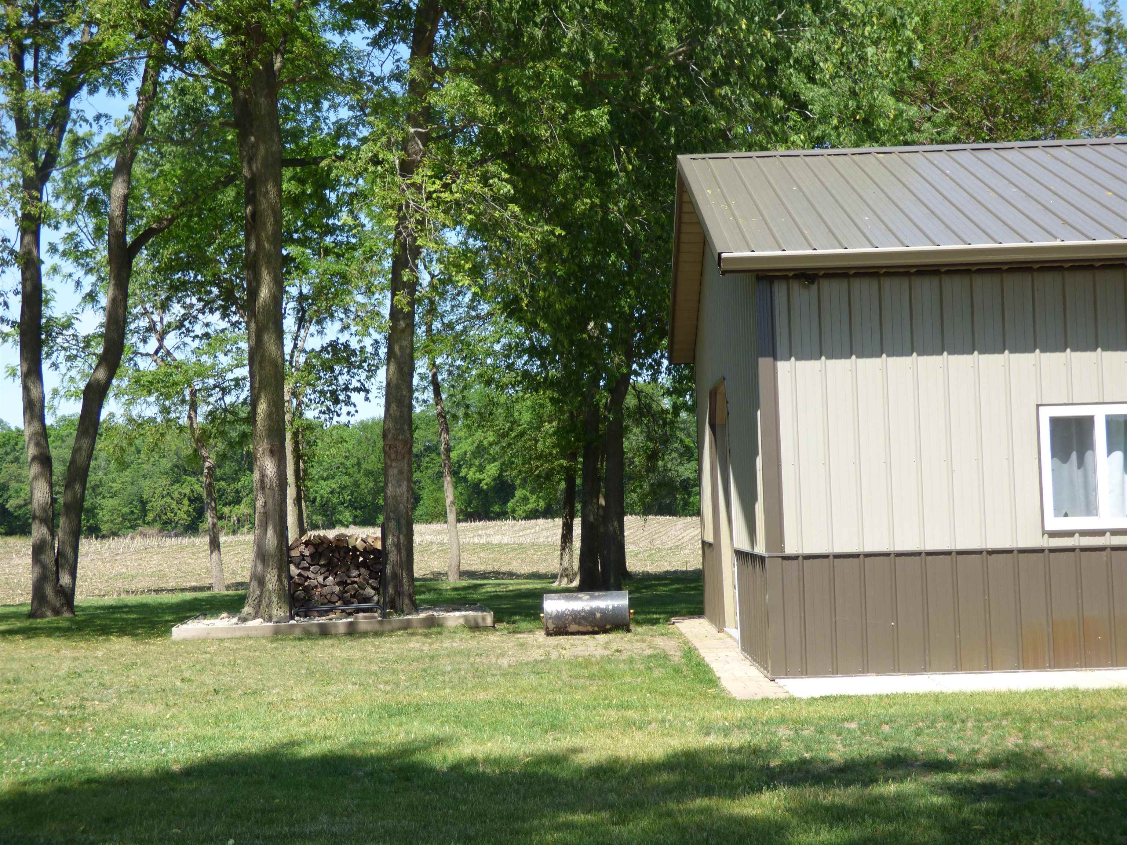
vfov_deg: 24.4
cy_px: 422
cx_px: 564
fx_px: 1953
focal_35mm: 60
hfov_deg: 32.2
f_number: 4.1
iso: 100
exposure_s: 1/400
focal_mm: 10.77
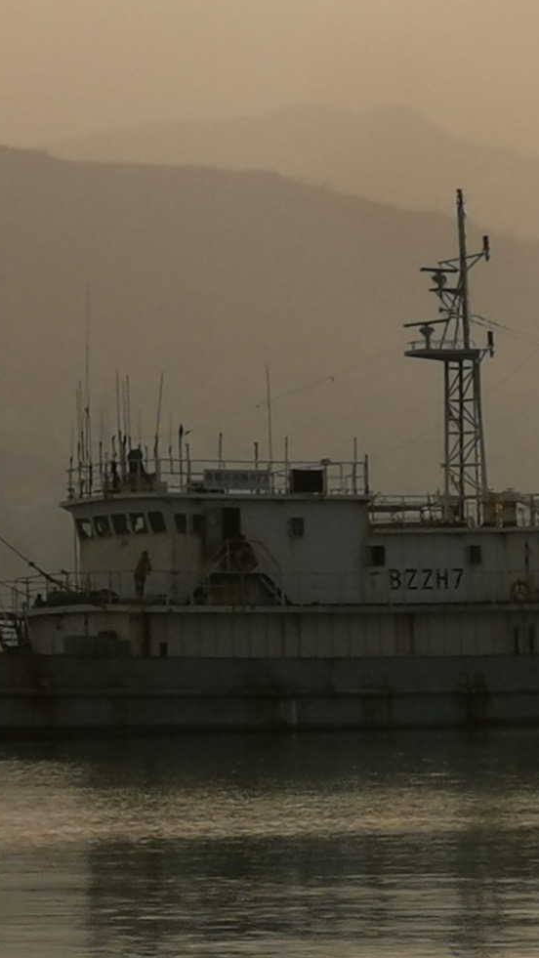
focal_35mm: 192
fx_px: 4877
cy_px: 666
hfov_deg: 6.3
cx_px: 100
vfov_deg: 11.2
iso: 50
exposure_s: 1/5814
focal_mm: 5.58
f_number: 1.8
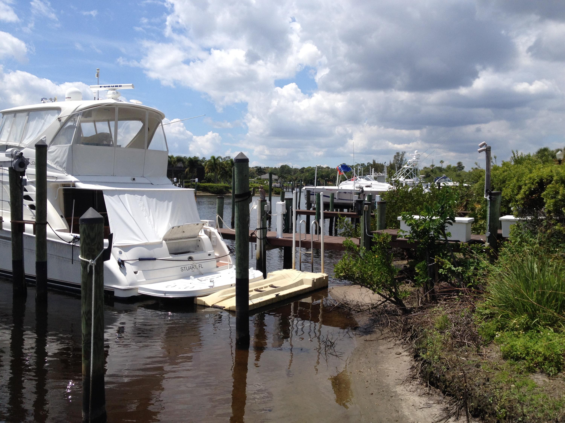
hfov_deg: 52.6
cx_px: 282
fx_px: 571
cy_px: 212
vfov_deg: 40.7
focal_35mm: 35
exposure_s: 1/2404
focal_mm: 4.28
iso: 50
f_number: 2.4
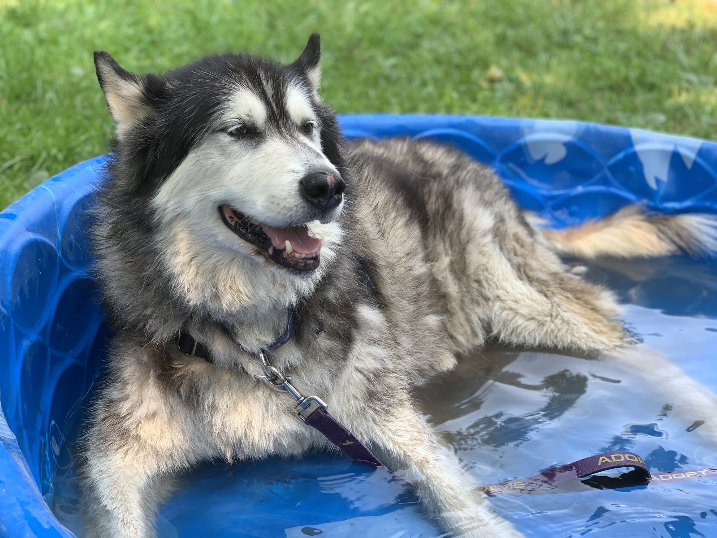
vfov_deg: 28.0
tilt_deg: -21.4
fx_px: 1077
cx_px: 358
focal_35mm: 52
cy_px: 269
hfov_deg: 36.8
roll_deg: -2.1
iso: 16
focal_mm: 6
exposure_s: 1/122
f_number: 2.4
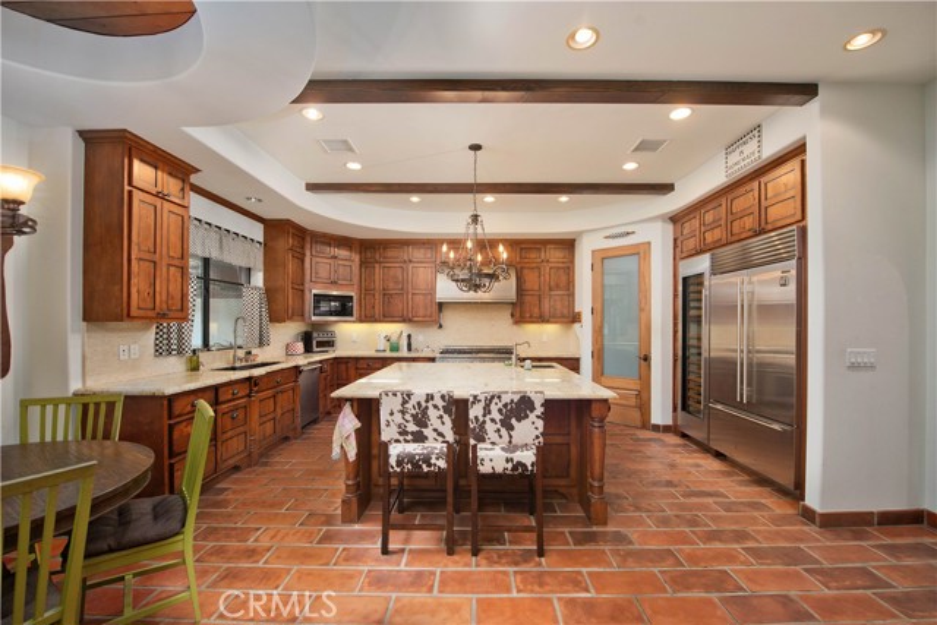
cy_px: 312
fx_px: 364
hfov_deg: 104.2
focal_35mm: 14
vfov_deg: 81.2
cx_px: 468
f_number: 5
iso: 400
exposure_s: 1/160
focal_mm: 14
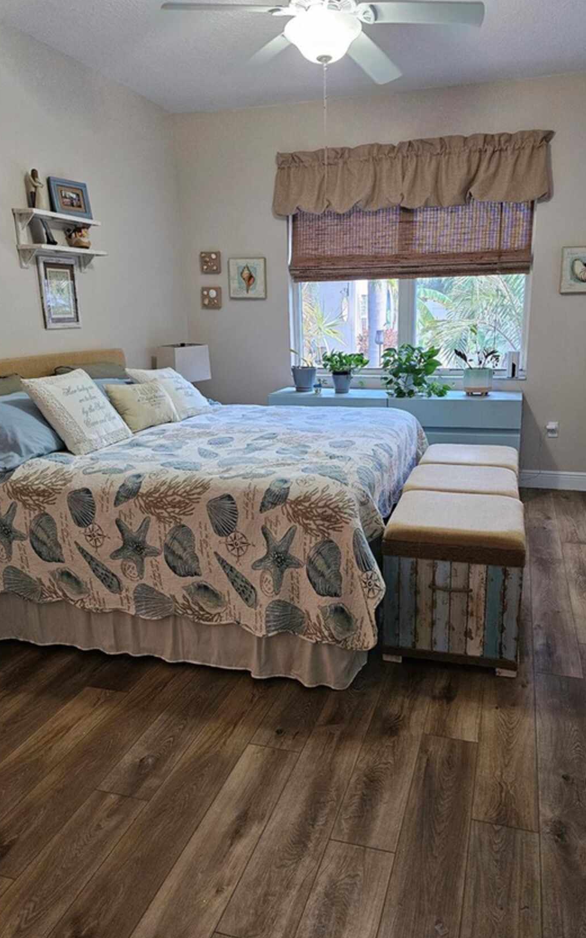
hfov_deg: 49.1
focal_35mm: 25
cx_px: 335
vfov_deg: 72.5
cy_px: 468
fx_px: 639
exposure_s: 1/120
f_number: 1.7
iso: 500
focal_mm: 6.3
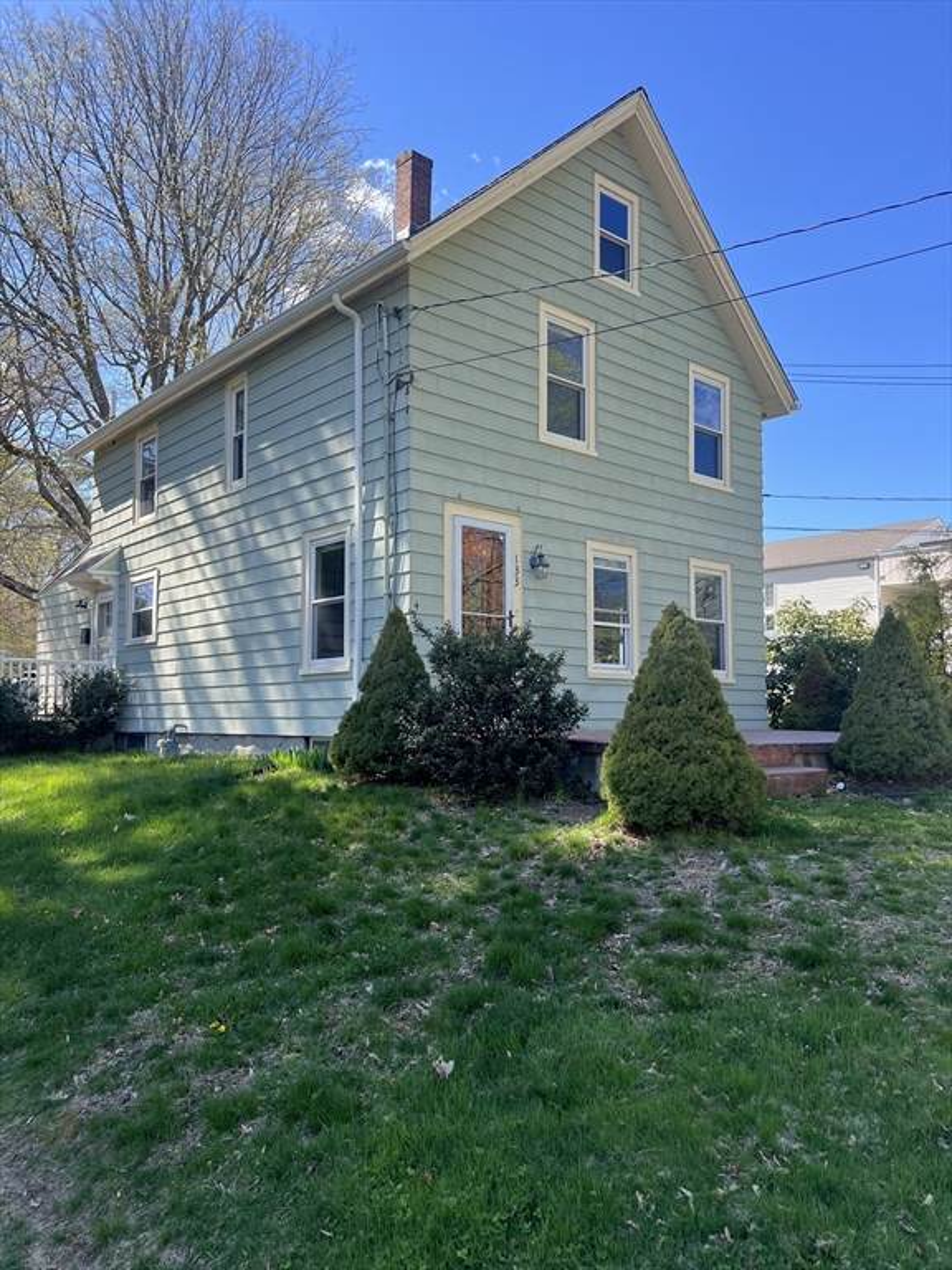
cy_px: 635
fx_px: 953
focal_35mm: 26
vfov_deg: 67.3
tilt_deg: +5.0
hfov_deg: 53.1
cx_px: 476
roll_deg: +0.2
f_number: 1.5
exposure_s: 1/1112
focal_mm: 5.7
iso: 50
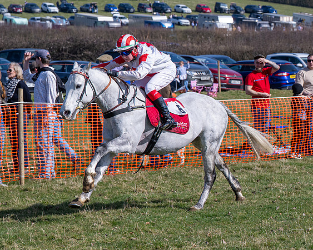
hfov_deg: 12.6
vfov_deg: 10.1
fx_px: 1411
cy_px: 127
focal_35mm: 152
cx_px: 225
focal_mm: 70
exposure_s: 1/2000
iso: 200
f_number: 5
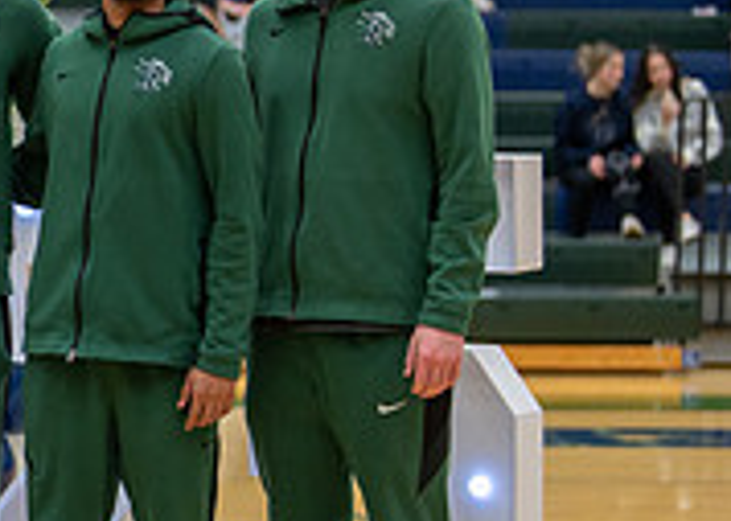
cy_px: 242
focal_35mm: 171
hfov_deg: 11.2
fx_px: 3549
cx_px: -452
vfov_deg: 8.4
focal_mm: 50
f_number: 1.2
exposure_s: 1/400
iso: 320
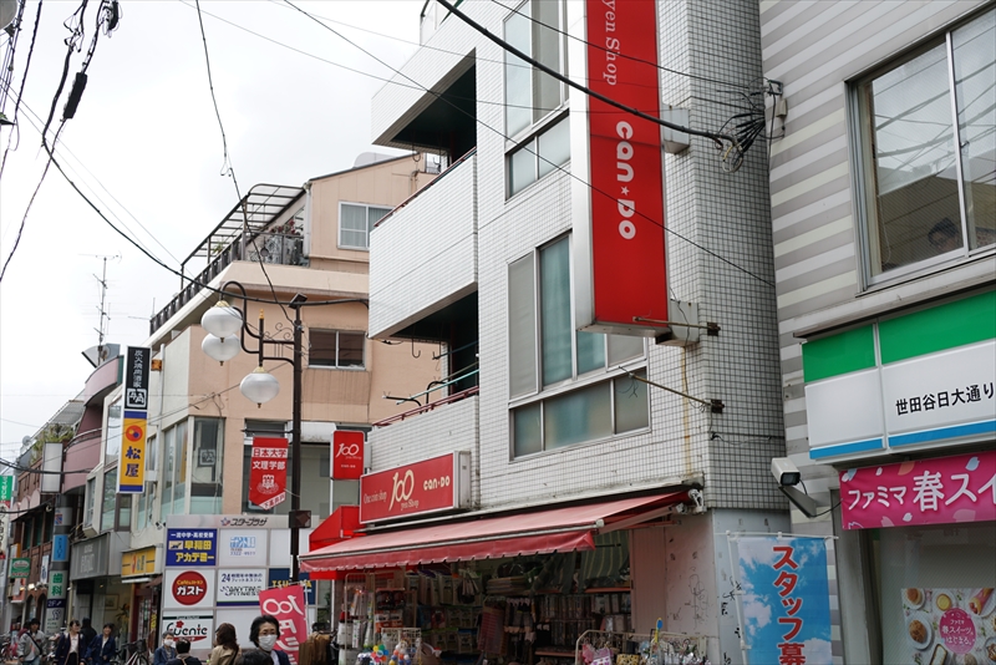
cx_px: 498
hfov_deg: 46.4
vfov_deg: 31.9
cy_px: 332
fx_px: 1162
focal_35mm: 42
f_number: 5.6
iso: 100
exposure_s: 1/160
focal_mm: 28
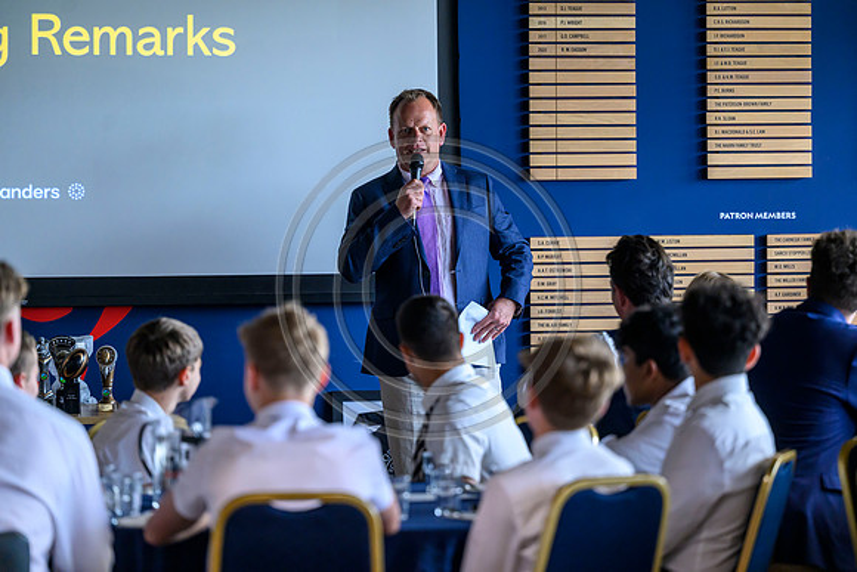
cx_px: 428
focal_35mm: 155
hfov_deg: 13.2
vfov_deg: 8.9
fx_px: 3691
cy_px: 286
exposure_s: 1/400
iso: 2500
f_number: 3.2
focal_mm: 155
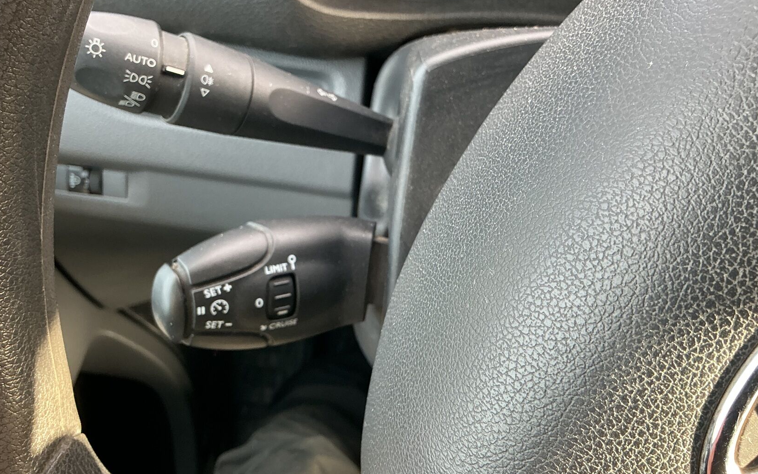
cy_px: 248
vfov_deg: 39.4
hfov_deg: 59.6
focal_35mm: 32
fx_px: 661
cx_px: 367
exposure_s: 1/60
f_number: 1.8
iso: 64
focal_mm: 3
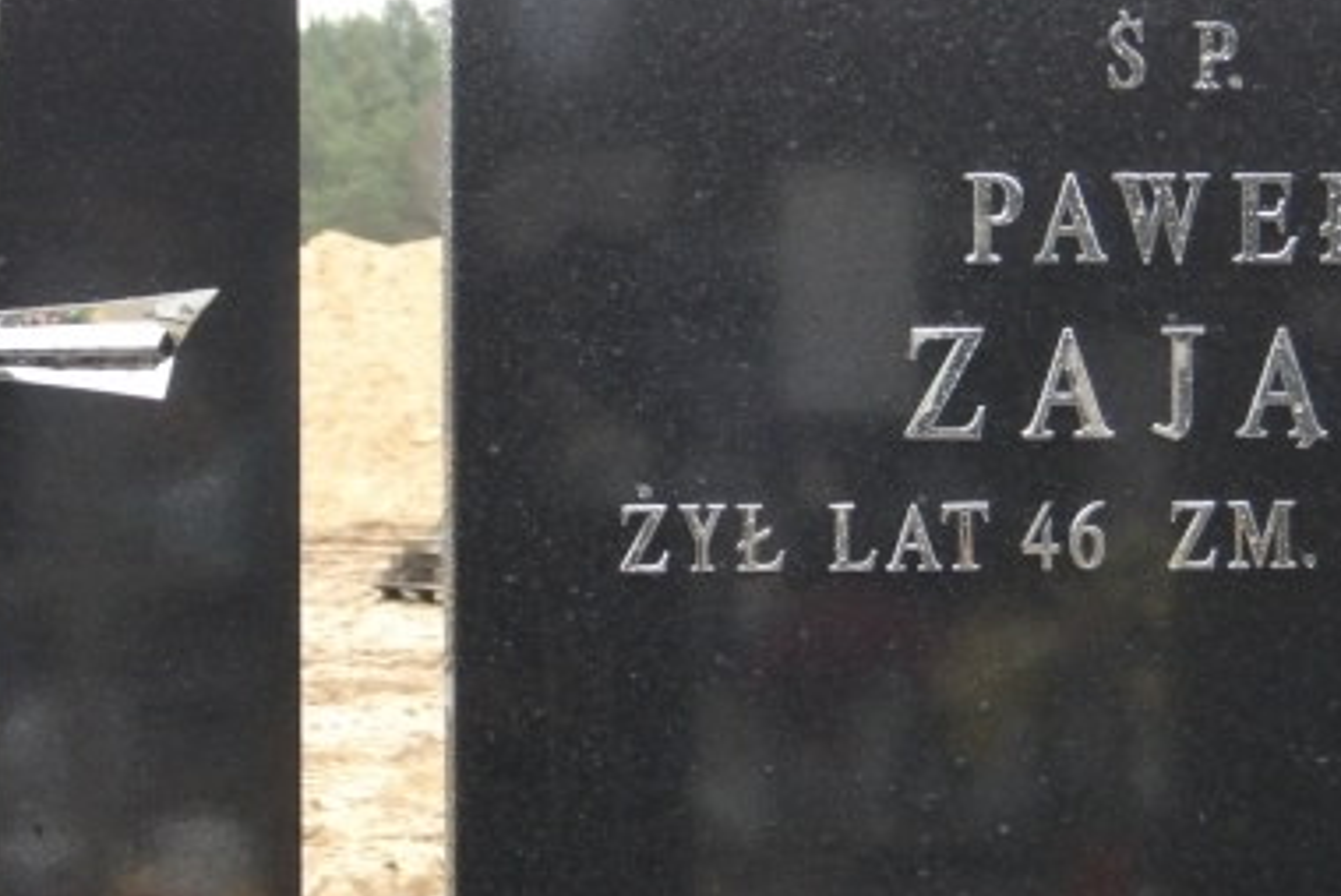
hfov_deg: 10.9
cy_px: 677
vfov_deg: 7.3
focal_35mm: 189
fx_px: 7045
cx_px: 748
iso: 800
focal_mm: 19.6
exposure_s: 1/60
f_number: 6.6
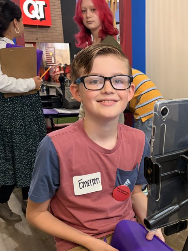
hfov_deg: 33.0
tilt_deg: -19.3
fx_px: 311
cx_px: 140
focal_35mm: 43
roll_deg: +0.3
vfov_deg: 42.8
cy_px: 180
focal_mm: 5.96
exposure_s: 1/60
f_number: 1.6
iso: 400
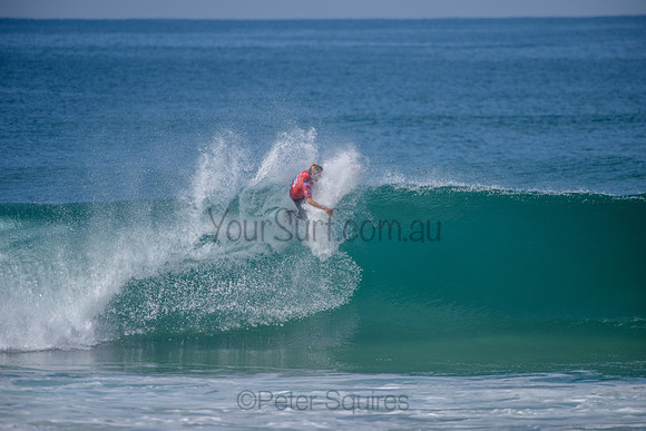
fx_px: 8974
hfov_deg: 4.1
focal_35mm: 500
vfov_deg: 2.8
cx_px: 323
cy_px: 216
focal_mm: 500
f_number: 5.6
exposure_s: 1/2000
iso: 160
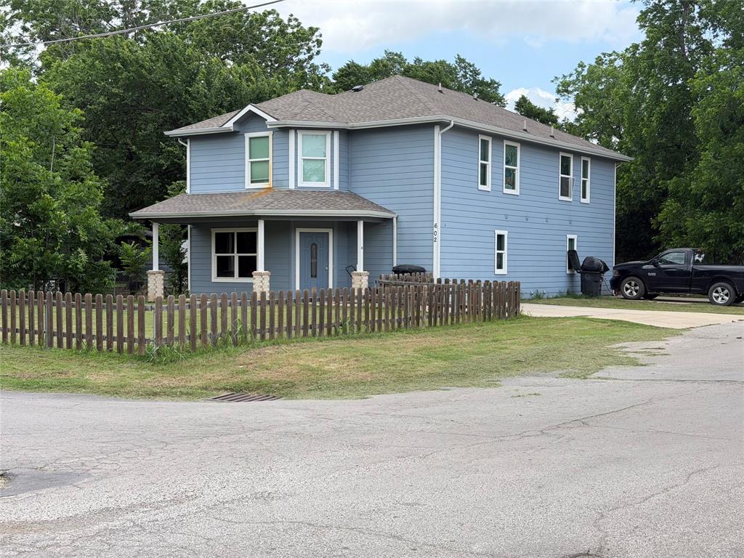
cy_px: 279
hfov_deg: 39.7
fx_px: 1032
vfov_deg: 30.3
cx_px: 372
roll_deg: -0.4
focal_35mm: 48
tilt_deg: -1.4
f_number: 1.78
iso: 100
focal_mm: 6.76
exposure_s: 1/2342
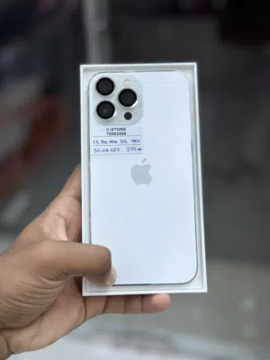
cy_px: 180
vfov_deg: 39.7
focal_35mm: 48
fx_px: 499
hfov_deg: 30.3
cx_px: 135
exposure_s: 1/495
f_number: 1.78
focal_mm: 6.76
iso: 64
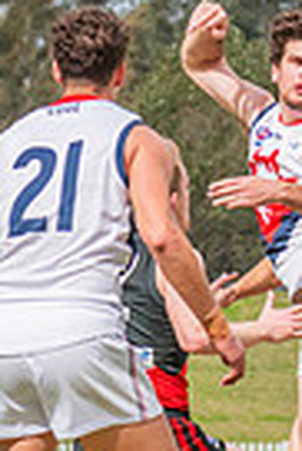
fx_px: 9940
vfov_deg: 2.6
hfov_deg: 1.7
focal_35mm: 792
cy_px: 319
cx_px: 494
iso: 800
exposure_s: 1/1250
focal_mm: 170
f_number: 10
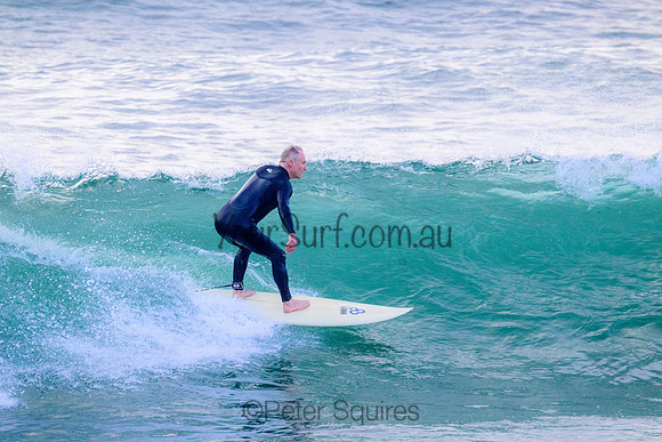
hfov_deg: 3.4
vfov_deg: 2.3
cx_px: 331
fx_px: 11035
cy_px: 221
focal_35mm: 600
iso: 5000
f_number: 11
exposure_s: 1/2000
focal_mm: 600
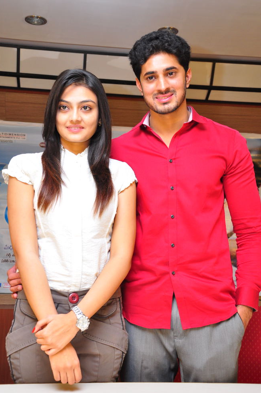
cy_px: 198
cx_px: 133
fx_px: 545
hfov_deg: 26.9
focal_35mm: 50
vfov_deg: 39.6
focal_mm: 32
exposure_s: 1/125
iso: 640
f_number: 6.3
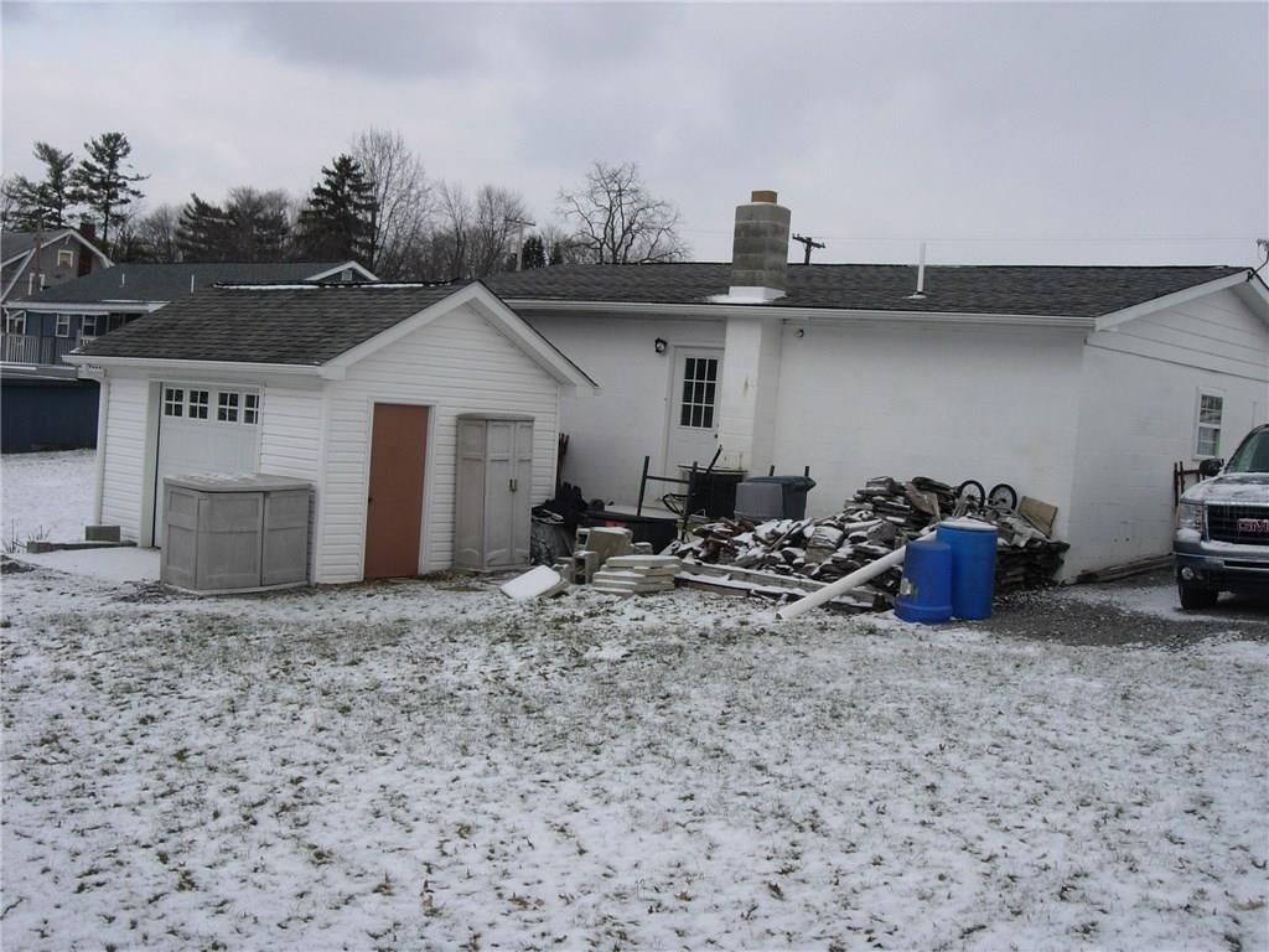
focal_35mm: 41
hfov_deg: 45.8
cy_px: 476
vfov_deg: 35.1
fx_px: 1503
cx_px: 634
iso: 79
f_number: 4.9
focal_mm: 8.5
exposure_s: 1/418
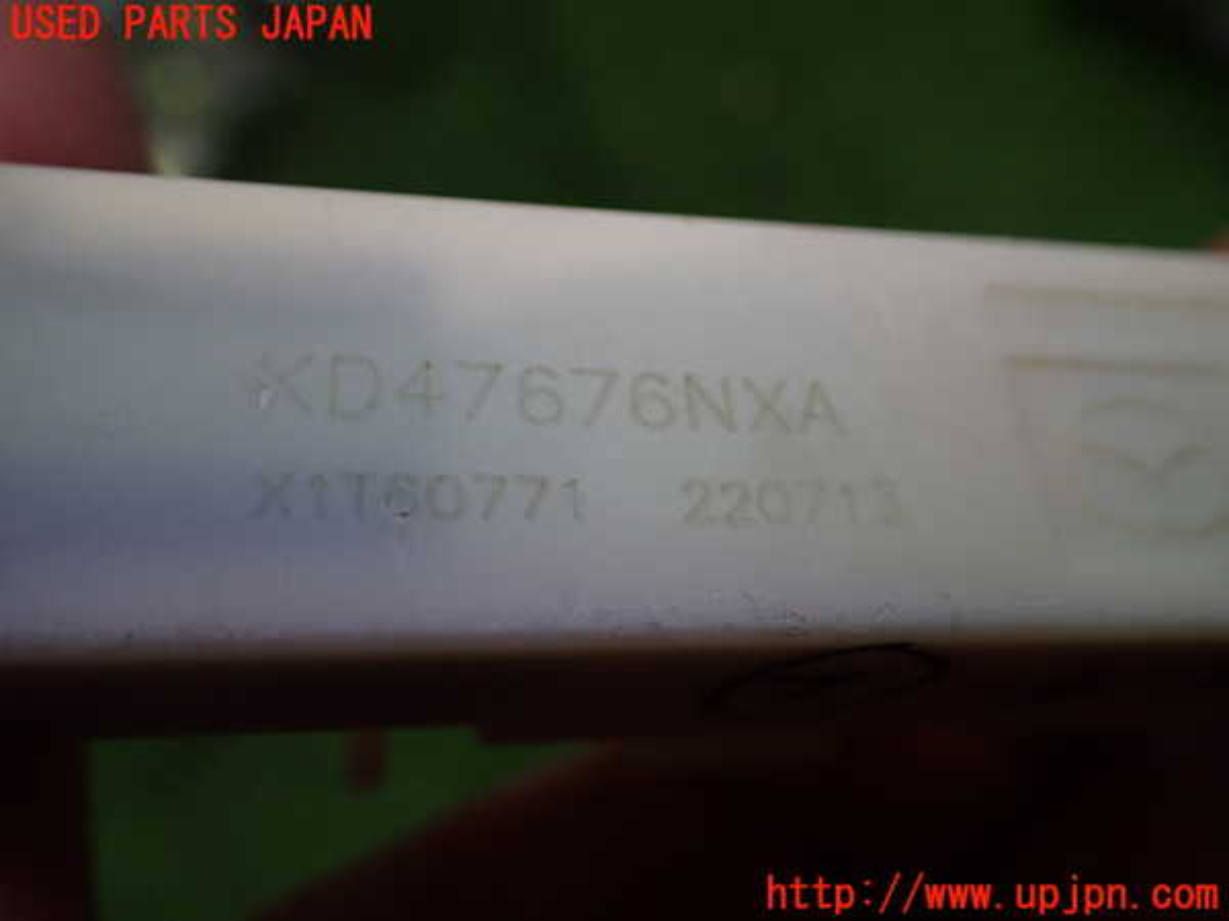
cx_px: 614
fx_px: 1065
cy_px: 460
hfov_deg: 60.0
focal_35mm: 30
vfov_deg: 46.8
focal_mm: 5.4
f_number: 2.3
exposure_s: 1/125
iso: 320
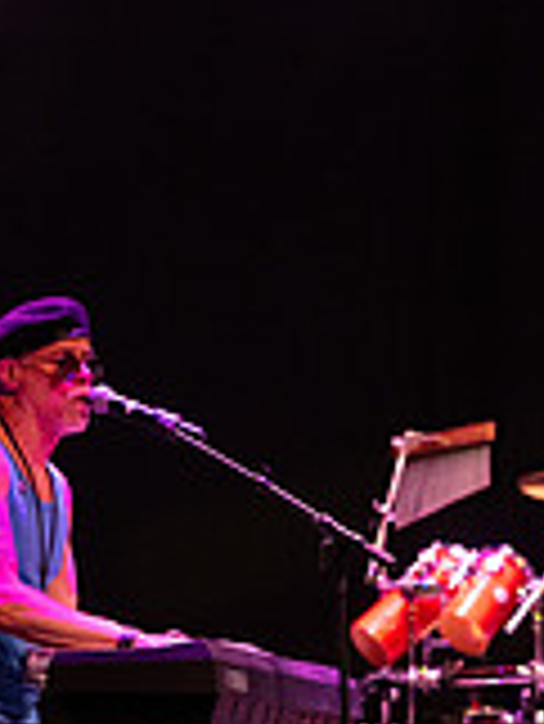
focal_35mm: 226
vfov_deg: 8.8
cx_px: 94
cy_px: 382
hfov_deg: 6.6
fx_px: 4729
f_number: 2.8
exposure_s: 1/320
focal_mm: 84
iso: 3200
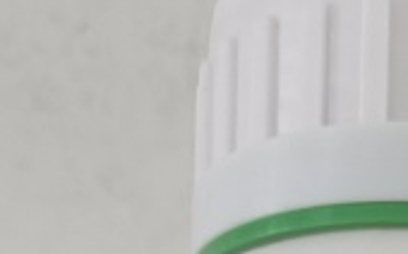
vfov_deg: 6.6
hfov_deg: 13.5
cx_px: 410
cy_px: 1063
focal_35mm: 153
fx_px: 1700
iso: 2071
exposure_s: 1/33.3
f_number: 1.88
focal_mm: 5.59
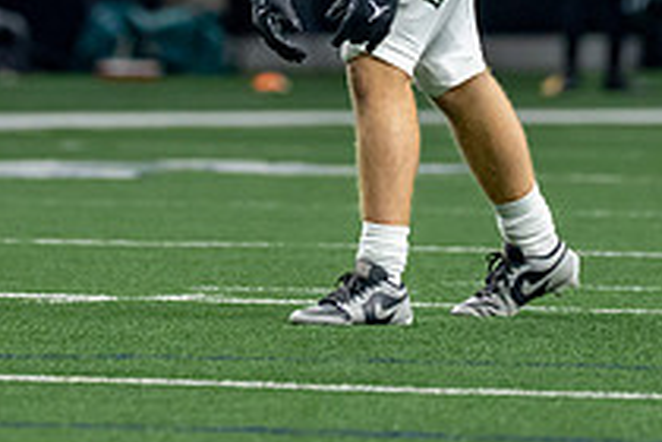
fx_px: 15960
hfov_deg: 2.4
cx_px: 280
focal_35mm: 868
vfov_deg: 1.6
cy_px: -281
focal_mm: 200
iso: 1600
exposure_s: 1/1000
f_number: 2.8
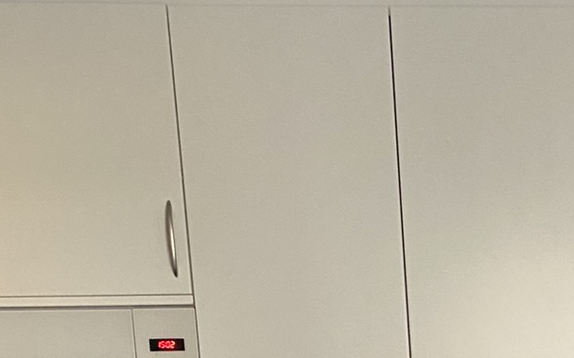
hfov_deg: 21.2
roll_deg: +1.2
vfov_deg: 12.3
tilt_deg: -12.7
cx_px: 633
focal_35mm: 93
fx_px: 1454
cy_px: 742
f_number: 1.8
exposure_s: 1/50
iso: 400
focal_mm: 4.25
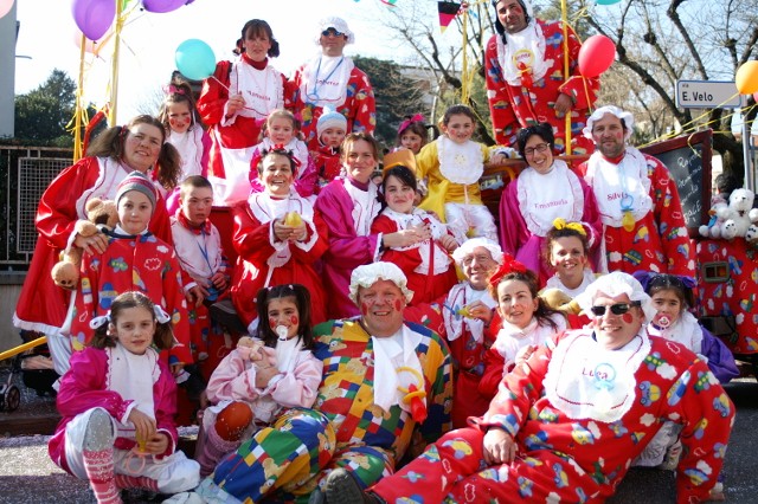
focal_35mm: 42
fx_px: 884
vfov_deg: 31.9
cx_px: 379
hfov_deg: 46.4
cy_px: 252
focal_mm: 28
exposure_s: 1/500
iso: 100
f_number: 3.5
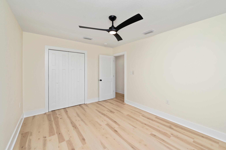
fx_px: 88
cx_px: 113
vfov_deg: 81.1
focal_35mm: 14
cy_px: 75
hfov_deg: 104.3
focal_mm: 14
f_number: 9
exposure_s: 1/100
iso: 400
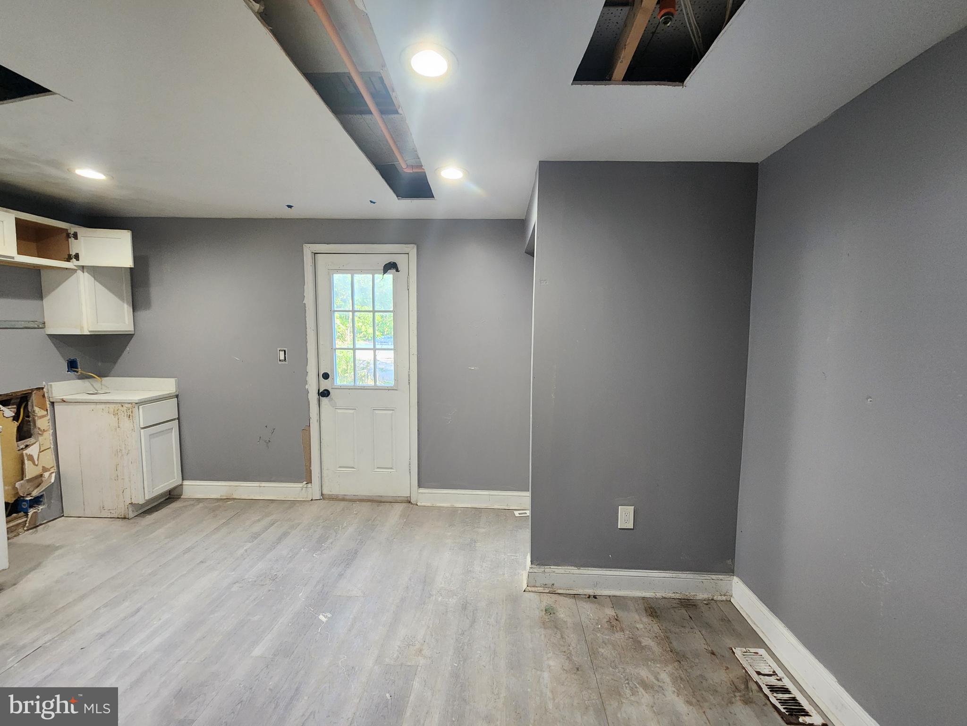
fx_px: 363
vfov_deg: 89.9
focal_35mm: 13
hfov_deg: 106.2
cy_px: 363
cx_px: 484
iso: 400
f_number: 2.2
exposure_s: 1/60
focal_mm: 2.2
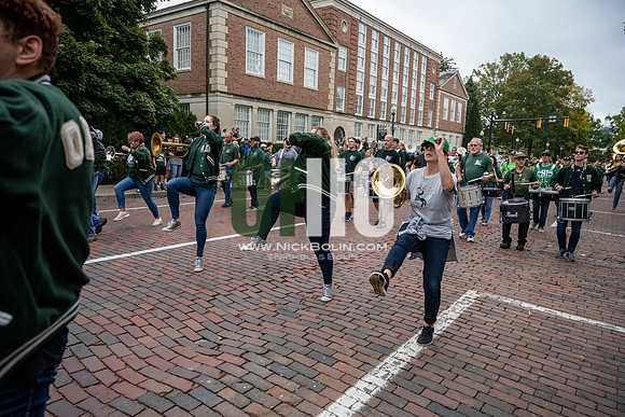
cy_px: 208
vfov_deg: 53.2
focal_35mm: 24
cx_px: 312
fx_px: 417
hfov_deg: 73.7
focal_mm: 24
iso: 1000
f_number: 4
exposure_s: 1/1600
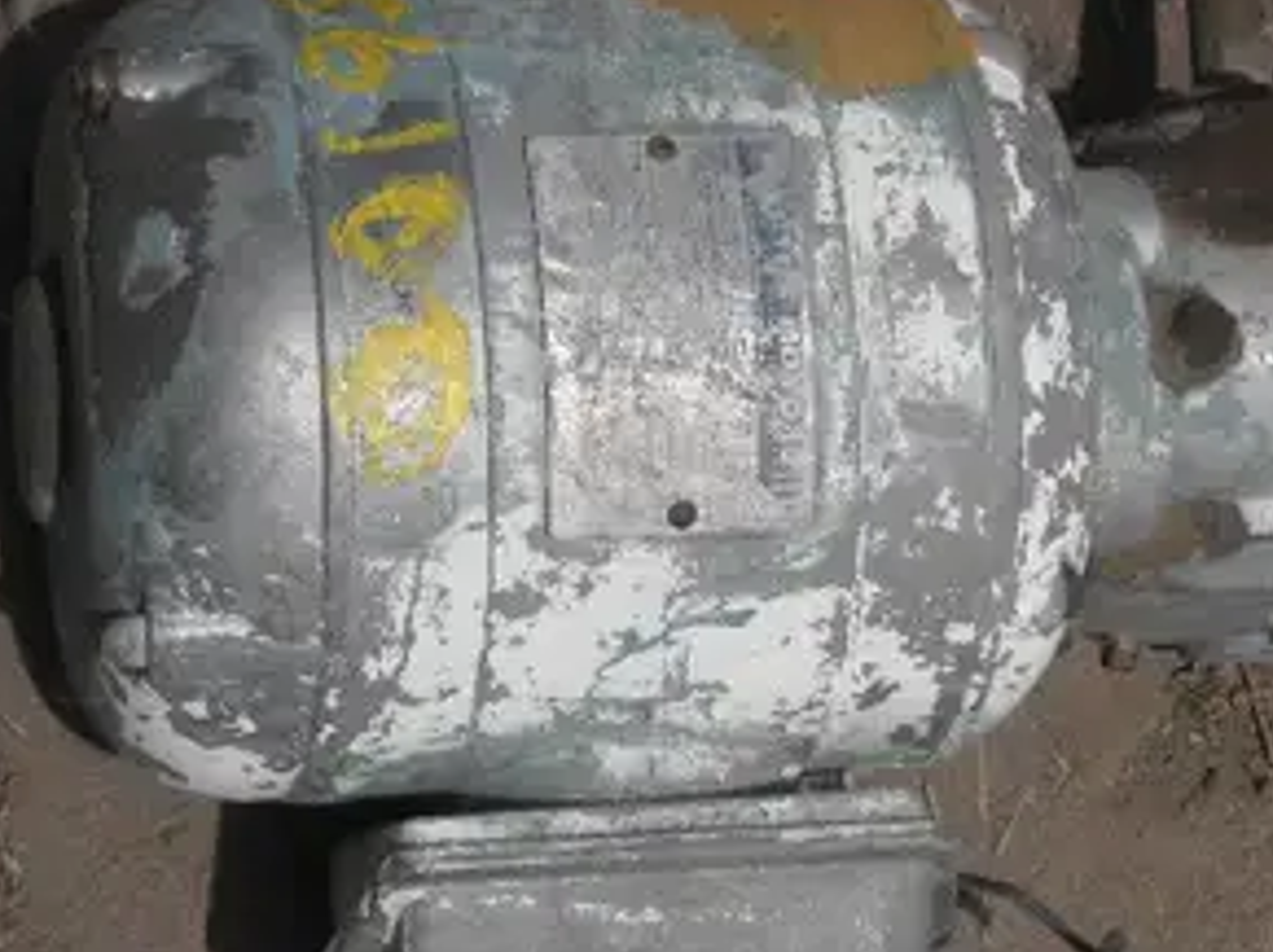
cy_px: 461
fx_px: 5475
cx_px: 856
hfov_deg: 13.2
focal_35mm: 149
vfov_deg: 9.9
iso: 64
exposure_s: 1/200
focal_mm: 19.1
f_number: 12.4
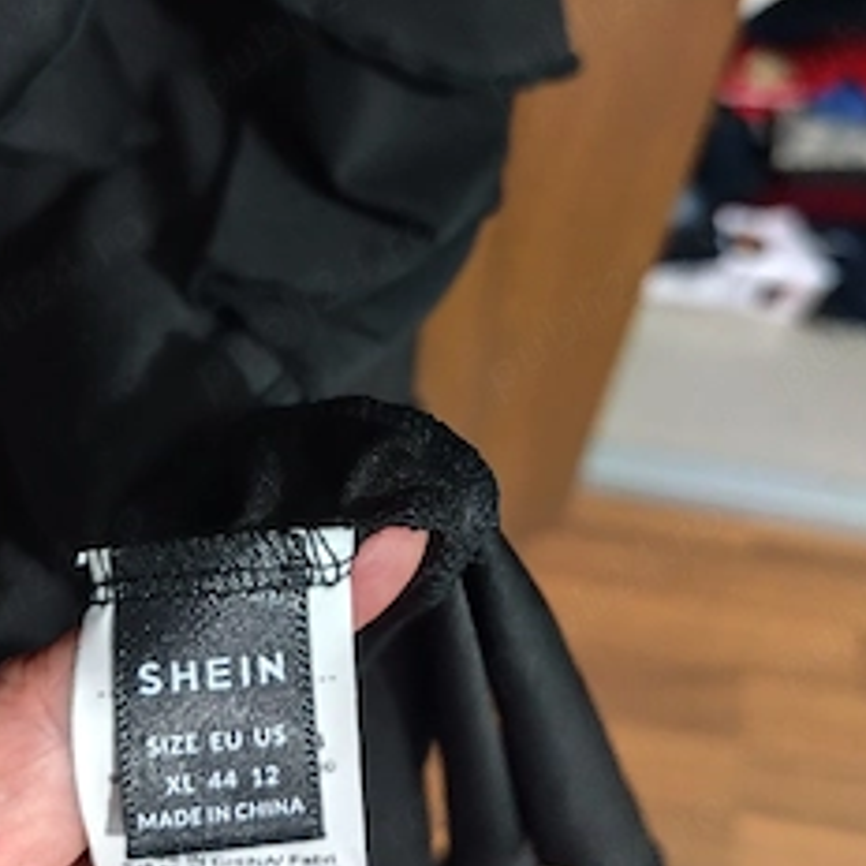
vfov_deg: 47.0
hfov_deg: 47.1
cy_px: 347
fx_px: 991
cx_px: 388
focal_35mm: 35
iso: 4000
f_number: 1.65
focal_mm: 6.14
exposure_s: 1/17.9
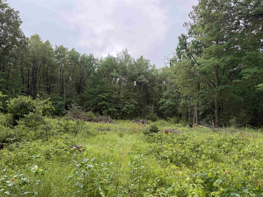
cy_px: 98
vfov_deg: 56.8
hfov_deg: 71.6
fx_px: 182
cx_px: 132
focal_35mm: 24
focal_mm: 6.76
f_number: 1.78
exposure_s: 1/607
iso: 100
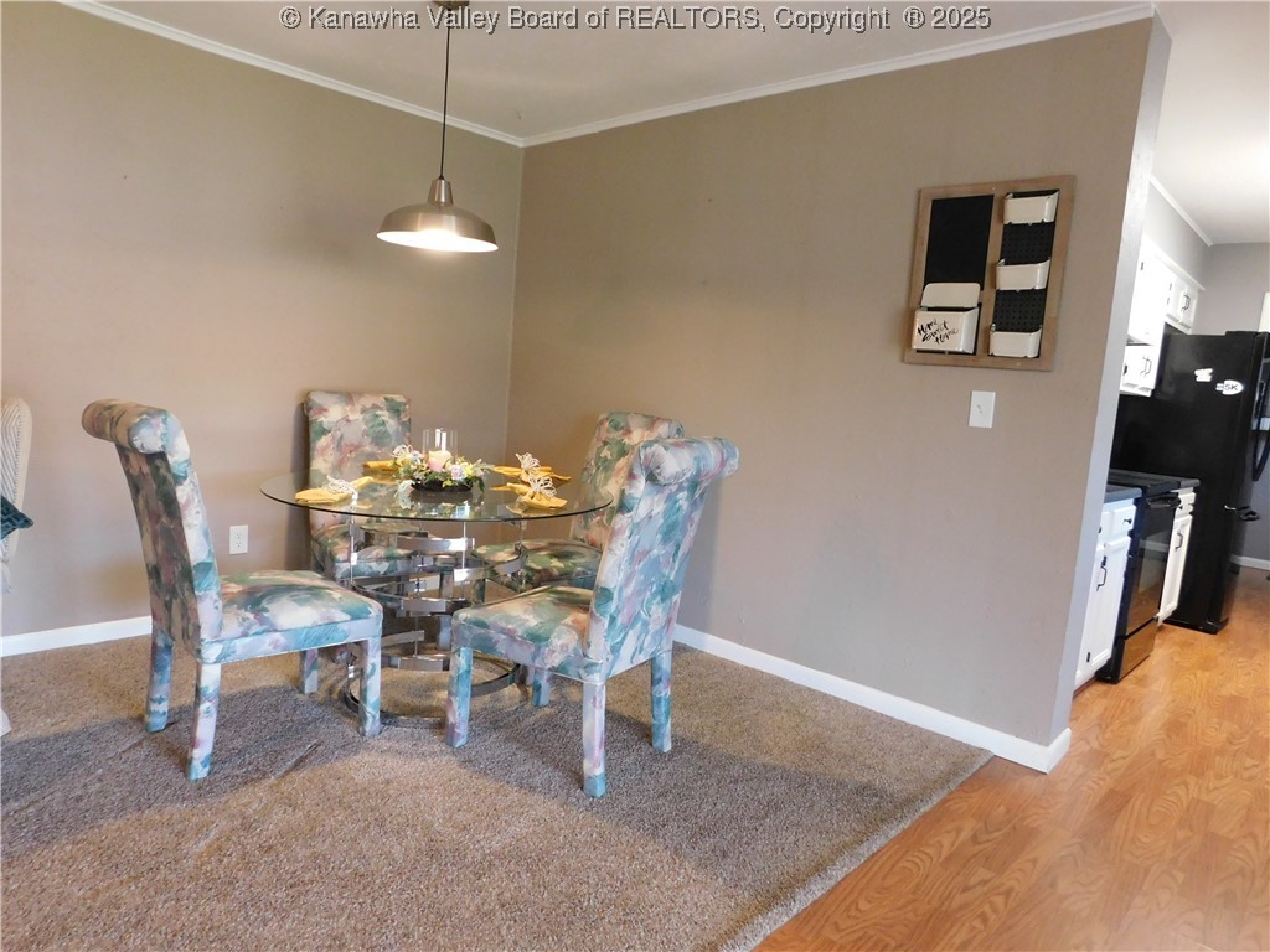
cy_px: 476
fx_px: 844
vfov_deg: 58.9
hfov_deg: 73.9
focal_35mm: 23
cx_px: 635
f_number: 3
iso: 400
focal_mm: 4
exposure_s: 1/30
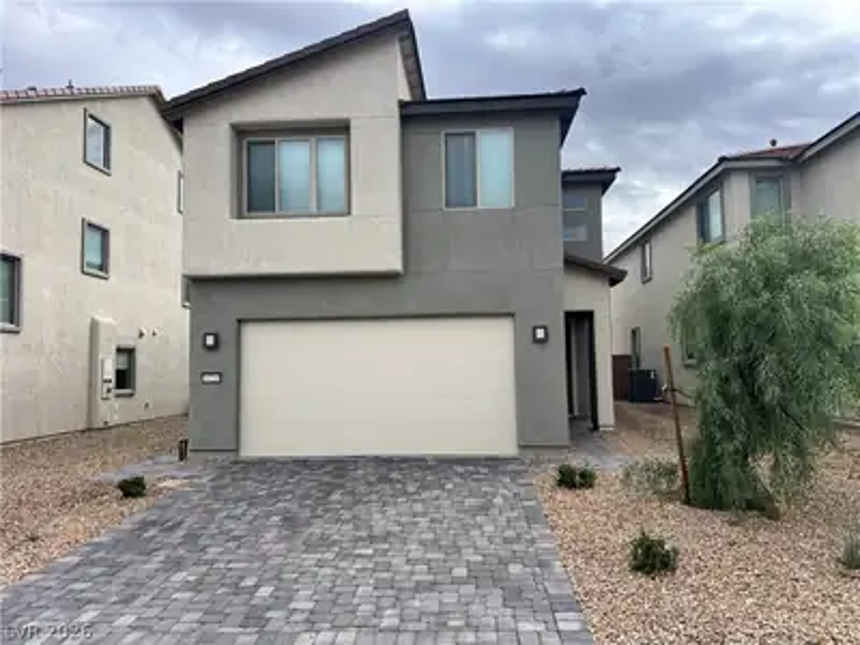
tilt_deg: +2.7
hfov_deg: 71.6
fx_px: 596
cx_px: 430
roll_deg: +0.3
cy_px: 322
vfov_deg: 56.8
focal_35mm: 24
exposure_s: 1/1311
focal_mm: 6.76
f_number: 1.78
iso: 80
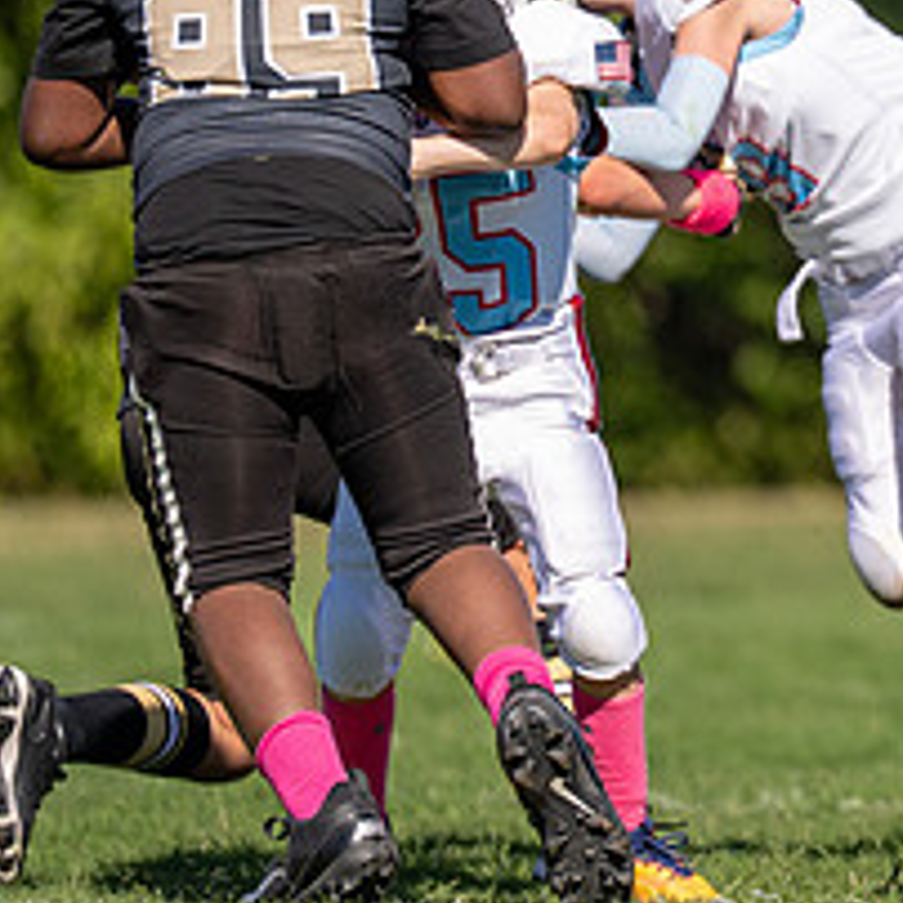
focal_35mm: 809
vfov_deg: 2.2
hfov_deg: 2.2
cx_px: 1207
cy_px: 158
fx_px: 23876
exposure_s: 1/2500
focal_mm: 200
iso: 100
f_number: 2.8
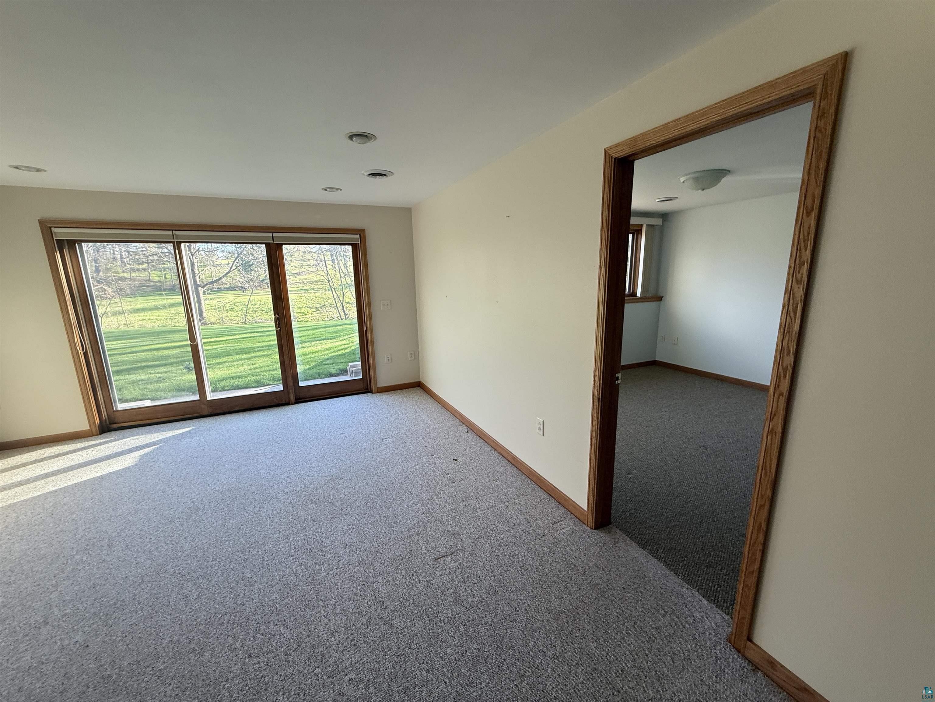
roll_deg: +1.5
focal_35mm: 14
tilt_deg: -8.4
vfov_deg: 85.7
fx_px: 378
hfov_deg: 102.1
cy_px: 351
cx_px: 468
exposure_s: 1/99
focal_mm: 2.22
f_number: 2.2
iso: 125
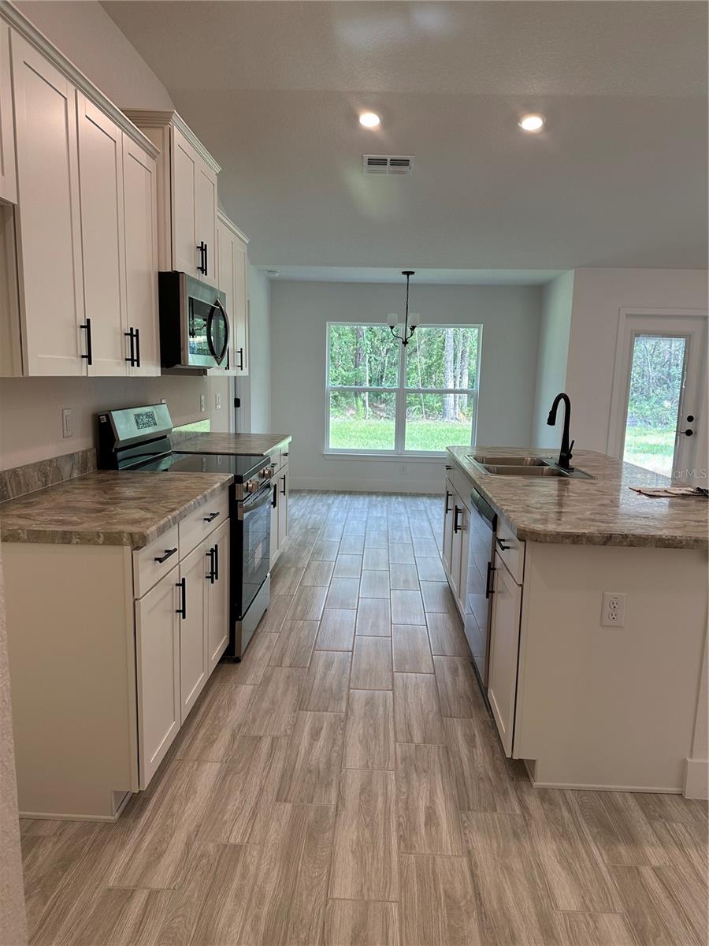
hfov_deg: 56.8
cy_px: 473
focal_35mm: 24
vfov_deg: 71.6
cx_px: 354
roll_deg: -2.3
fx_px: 655
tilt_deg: -8.1
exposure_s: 1/120
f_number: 1.78
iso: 100
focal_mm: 6.86
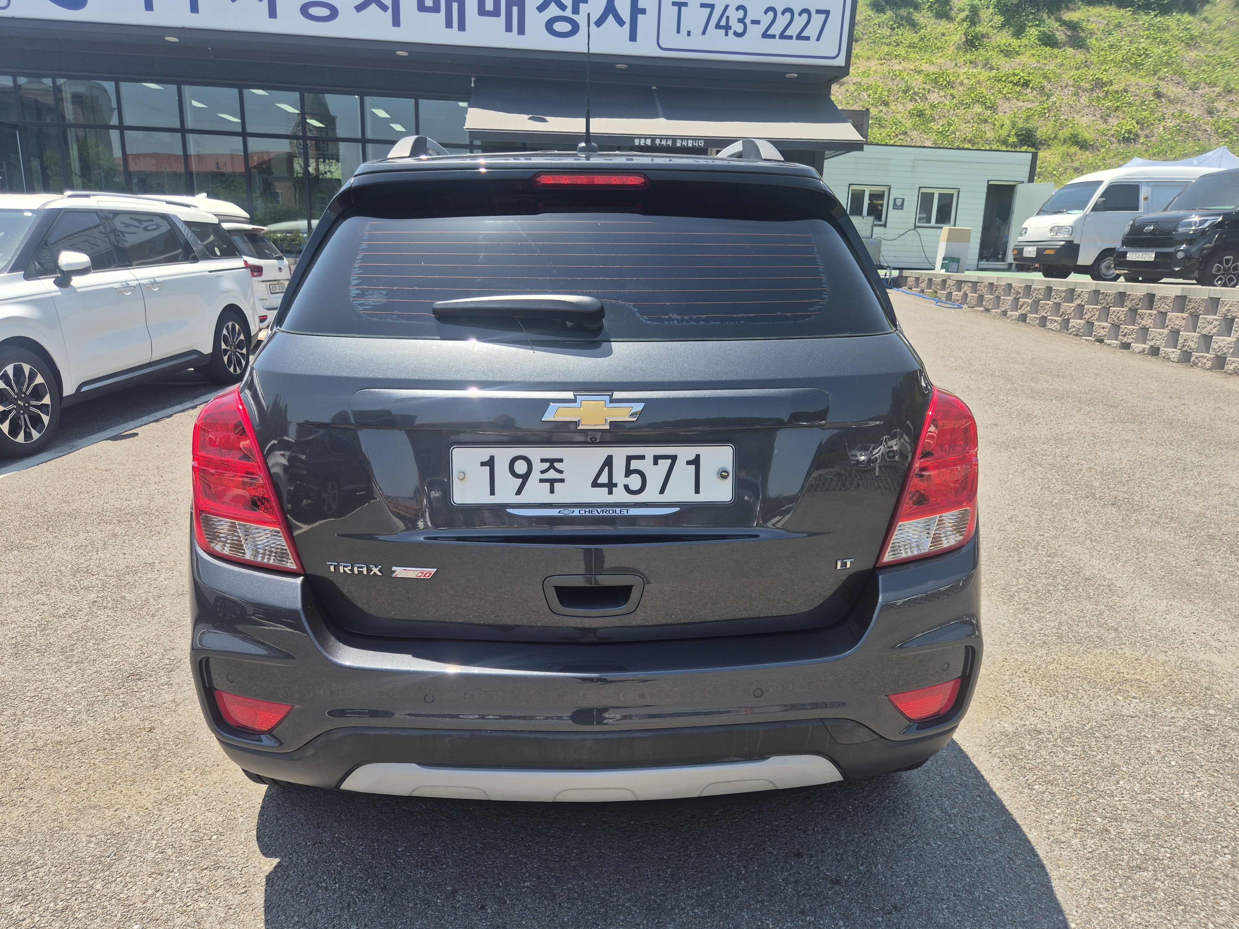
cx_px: 620
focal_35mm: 23
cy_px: 464
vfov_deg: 58.9
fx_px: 823
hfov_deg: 73.9
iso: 25
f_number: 1.8
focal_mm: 5.4
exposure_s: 1/804
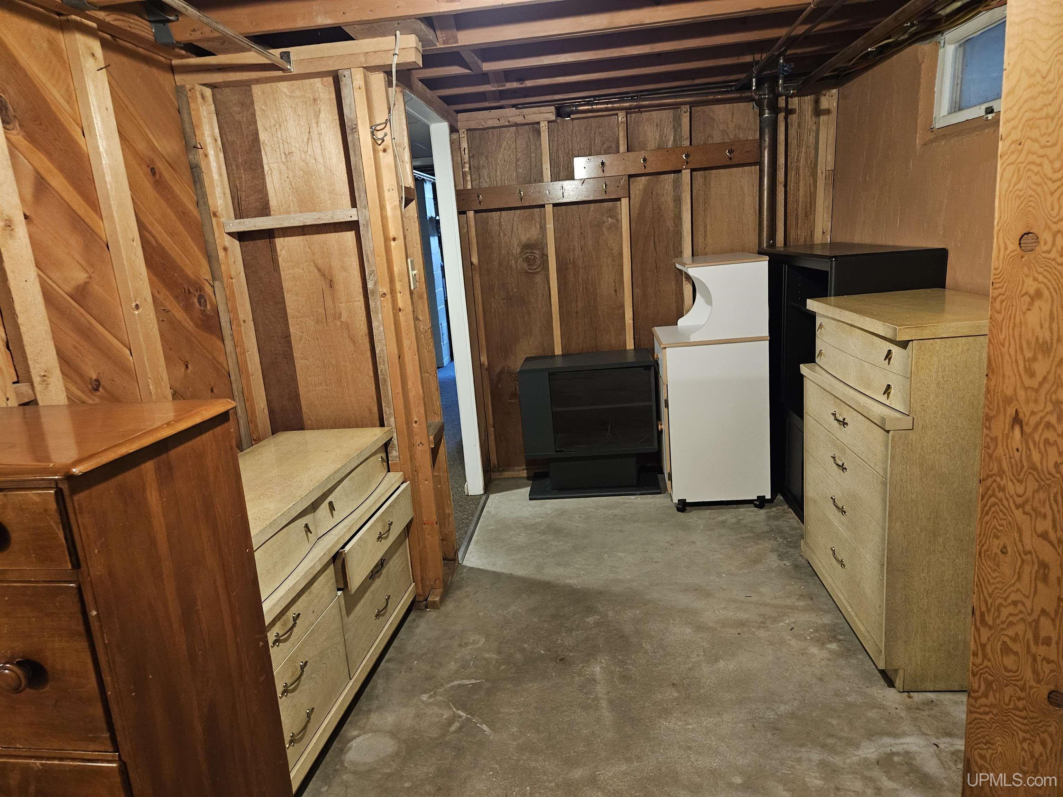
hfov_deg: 73.9
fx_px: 706
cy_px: 398
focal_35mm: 23
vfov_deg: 58.9
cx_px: 532
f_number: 1.8
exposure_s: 1/24
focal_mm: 5.4
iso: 640
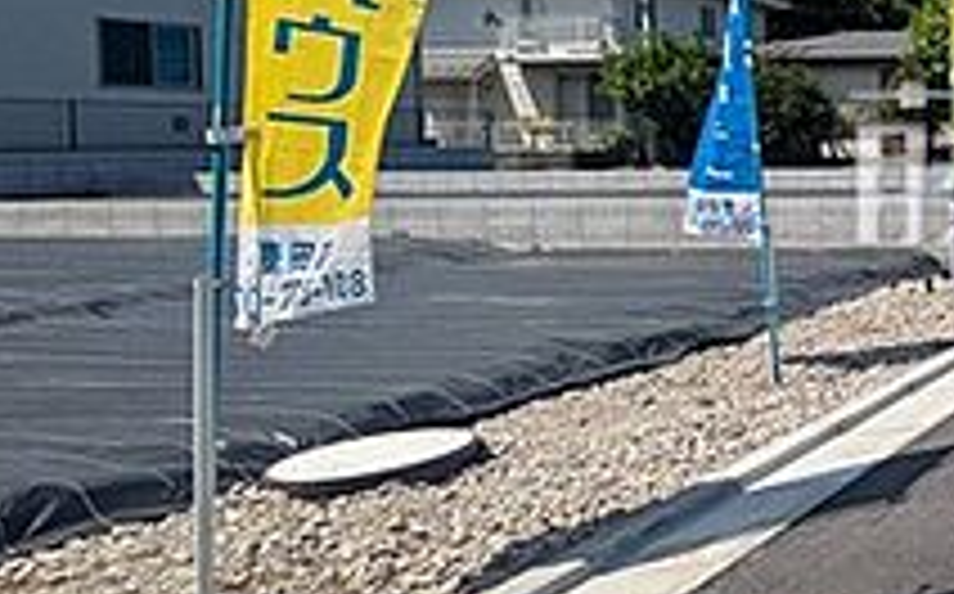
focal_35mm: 42
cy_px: 162
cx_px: 1328
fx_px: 1091
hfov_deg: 31.7
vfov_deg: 30.1
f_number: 2.2
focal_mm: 1.83
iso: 45
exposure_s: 1/1718
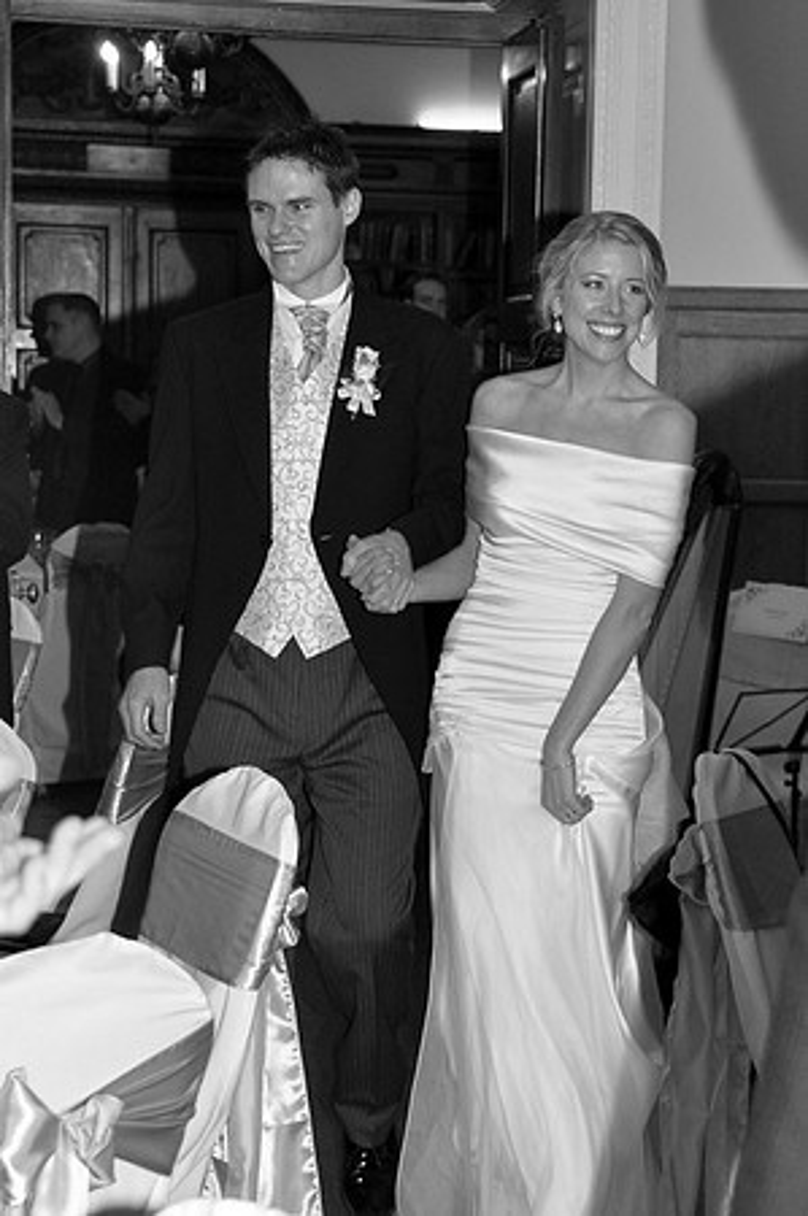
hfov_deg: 18.1
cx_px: 404
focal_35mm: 75
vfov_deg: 27.0
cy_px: 608
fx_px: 2531
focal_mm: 50
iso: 500
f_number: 5
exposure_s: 1/60
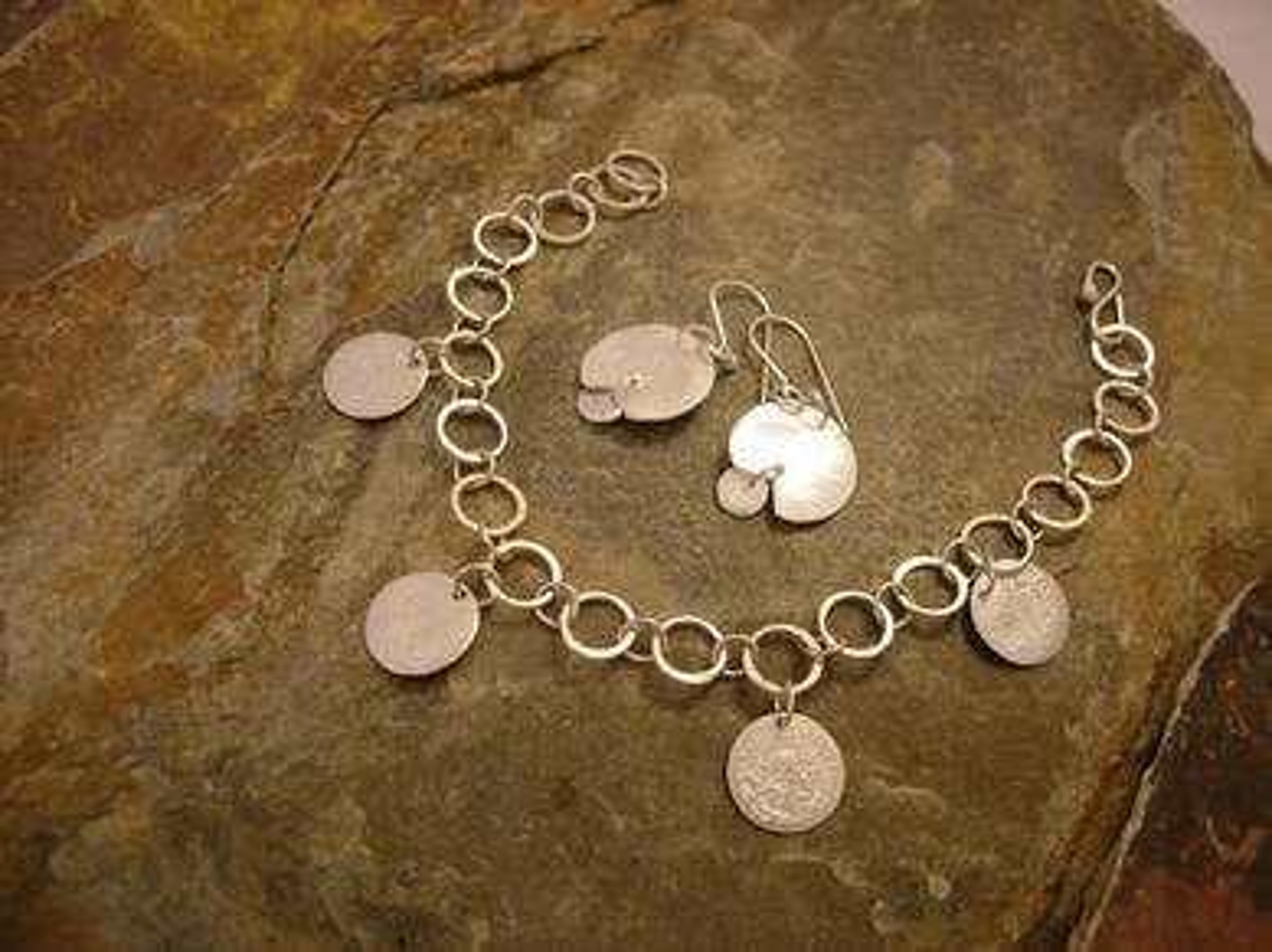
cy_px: 476
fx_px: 1395
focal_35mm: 38
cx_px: 636
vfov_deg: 37.7
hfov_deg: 49.0
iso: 64
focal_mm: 7.8
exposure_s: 1/49.3
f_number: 2.8
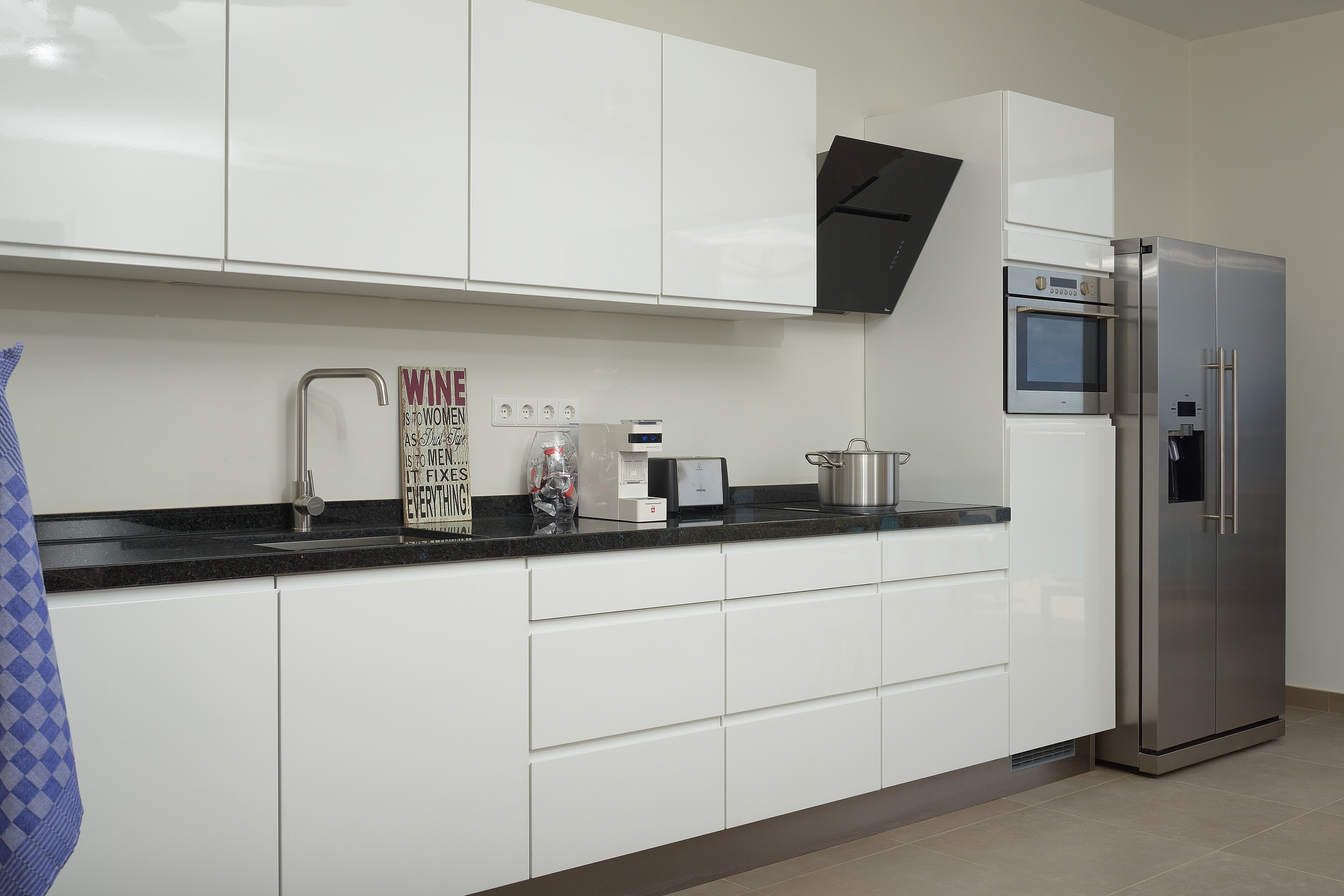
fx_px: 1307
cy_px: 448
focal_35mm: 35
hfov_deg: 54.4
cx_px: 672
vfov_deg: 37.9
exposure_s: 1/250
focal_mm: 35
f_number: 8
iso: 100
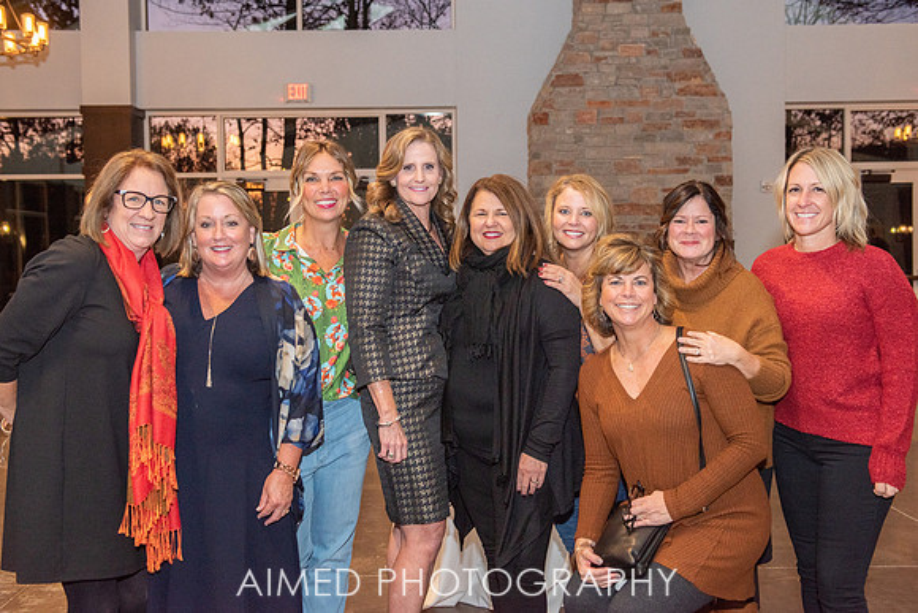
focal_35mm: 39
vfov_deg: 33.9
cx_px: 458
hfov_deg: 49.1
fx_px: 1004
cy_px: 286
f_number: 4
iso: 800
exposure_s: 1/250
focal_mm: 36
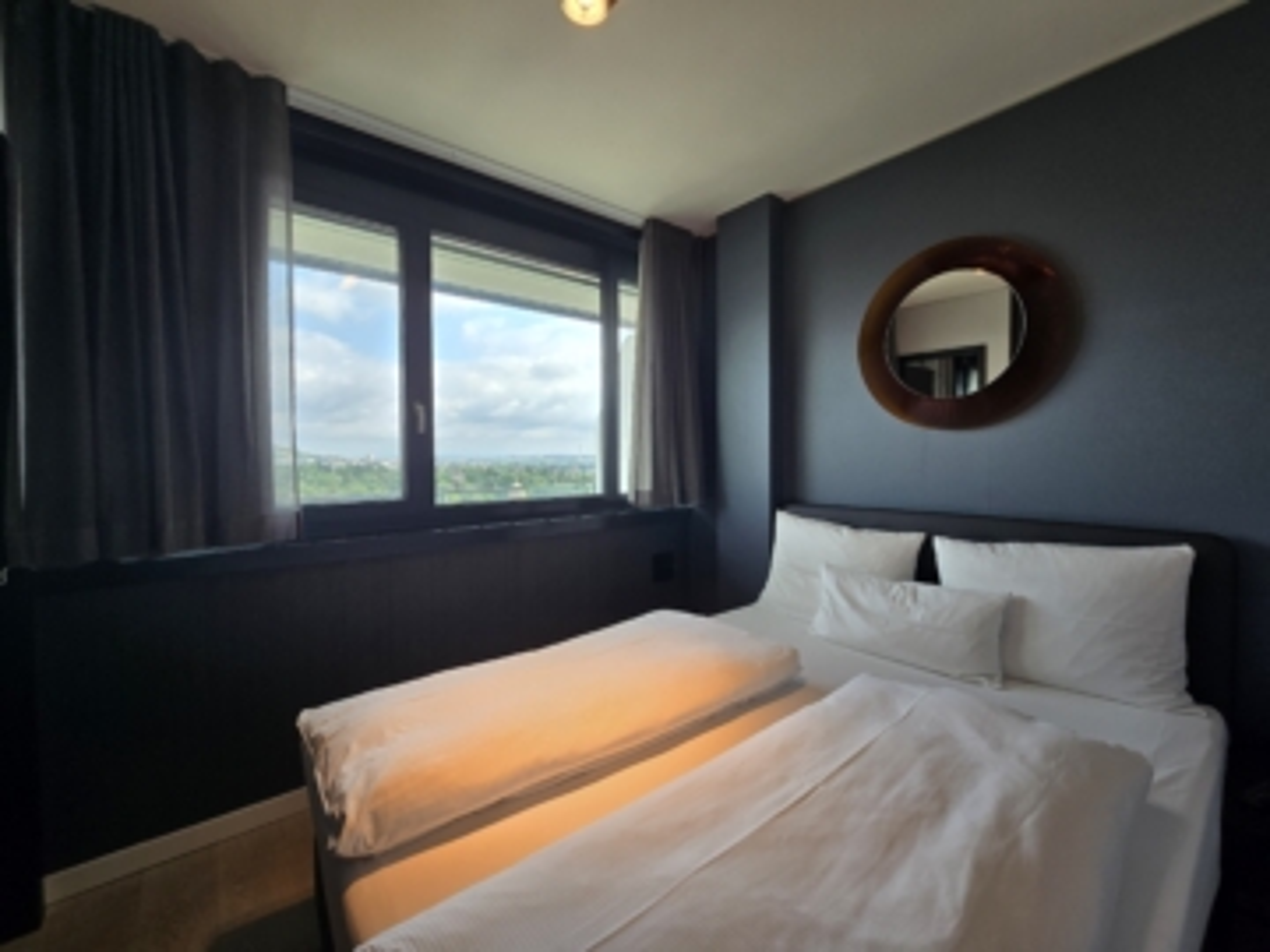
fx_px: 477
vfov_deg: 89.9
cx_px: 635
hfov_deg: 106.2
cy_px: 476
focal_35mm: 13
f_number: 2.2
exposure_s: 1/100
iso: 50
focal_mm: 2.2
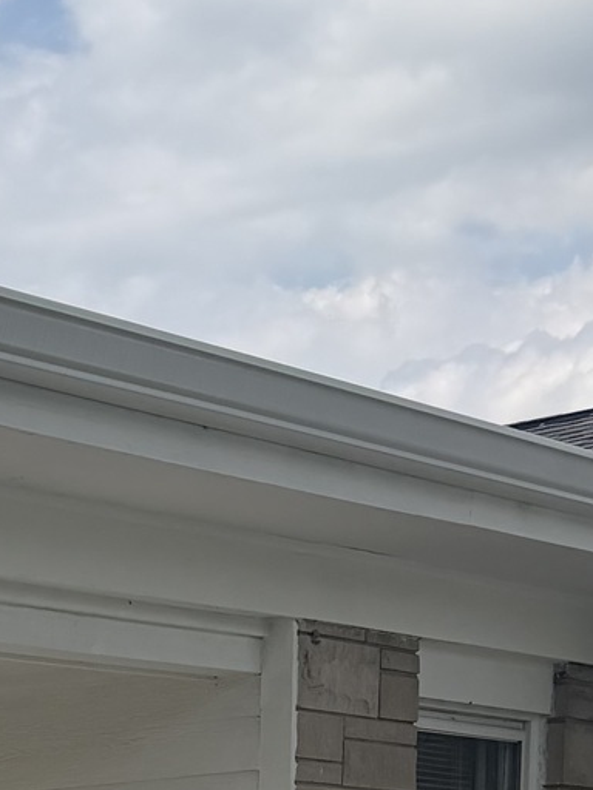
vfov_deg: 16.5
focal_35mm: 108
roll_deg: -0.2
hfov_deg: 11.8
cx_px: -710
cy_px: 1202
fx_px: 2467
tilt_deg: -3.1
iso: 80
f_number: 1.78
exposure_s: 1/6711
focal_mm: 6.76
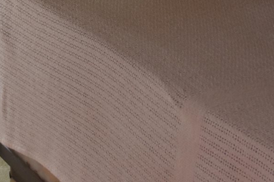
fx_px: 1073
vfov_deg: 8.8
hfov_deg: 12.9
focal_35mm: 141
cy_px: -249
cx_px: -256
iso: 1000
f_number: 4
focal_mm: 18
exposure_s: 1/60
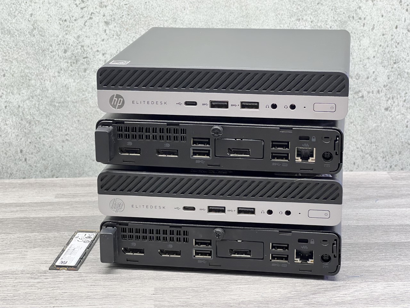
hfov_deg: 25.3
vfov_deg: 19.1
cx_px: 205
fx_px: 912
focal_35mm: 77
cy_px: 154
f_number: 2.8
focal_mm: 9
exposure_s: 1/50
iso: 400
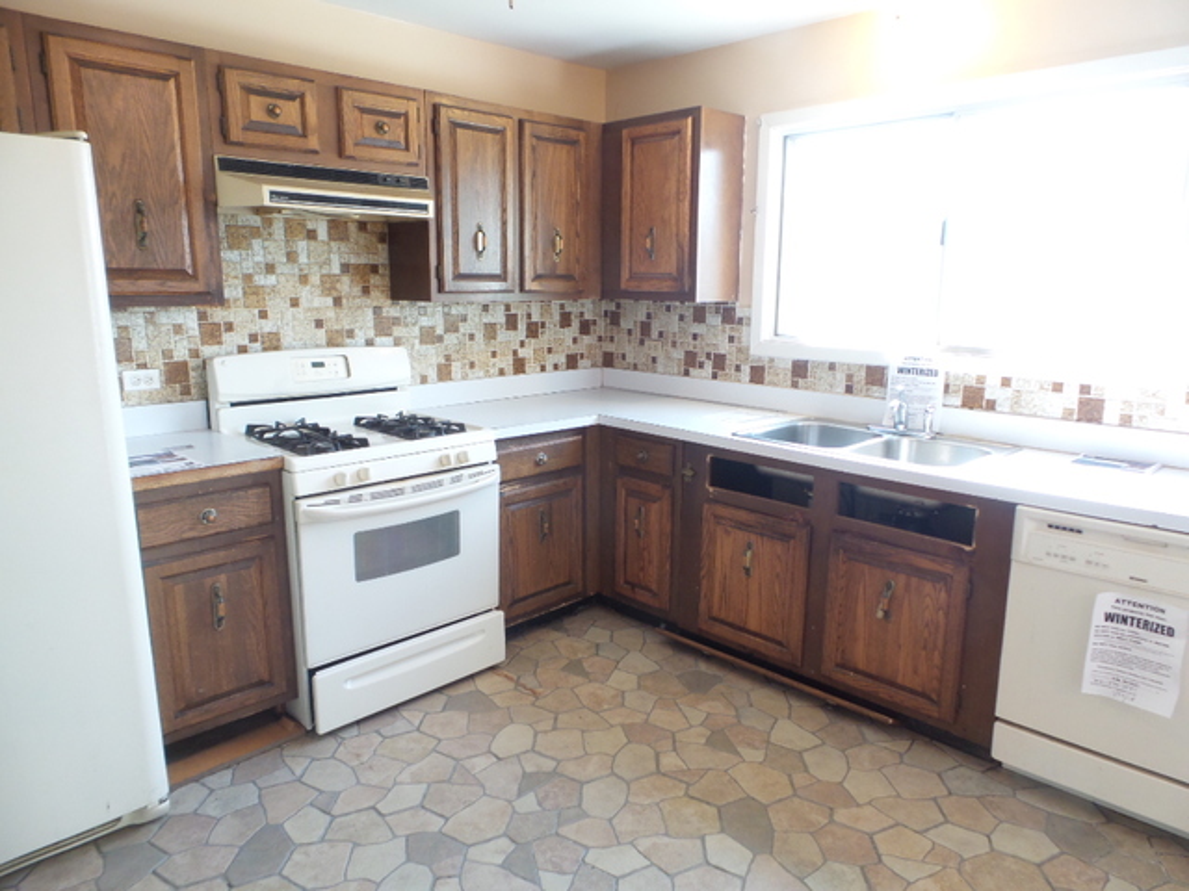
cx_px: 594
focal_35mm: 23
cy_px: 446
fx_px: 790
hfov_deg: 73.9
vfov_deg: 58.9
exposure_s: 1/30
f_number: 3.5
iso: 200
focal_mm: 4.1
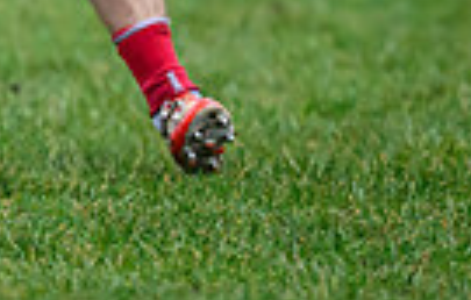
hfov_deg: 1.0
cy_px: -228
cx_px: -243
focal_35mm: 2140
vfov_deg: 0.6
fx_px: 27619
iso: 4000
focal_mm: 400
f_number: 3.5
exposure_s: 1/2000
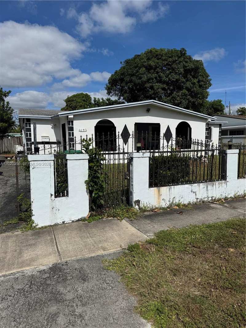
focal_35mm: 24
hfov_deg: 56.8
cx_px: 123
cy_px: 164
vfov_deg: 71.6
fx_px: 227
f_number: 1.78
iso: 80
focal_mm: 6.76
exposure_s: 1/12346
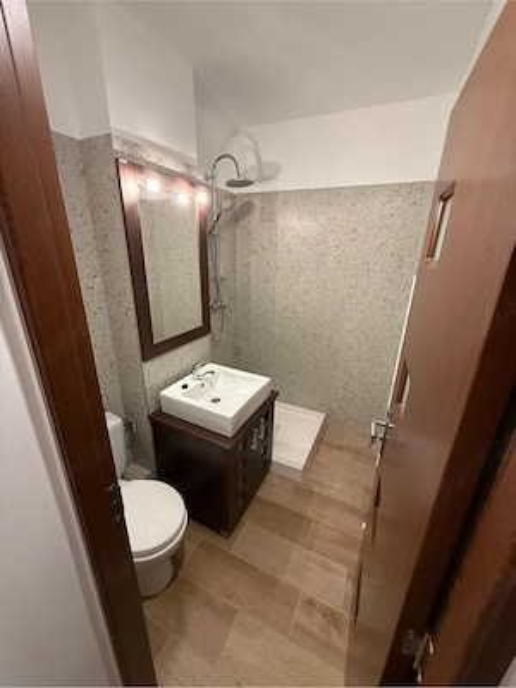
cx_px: 258
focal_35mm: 14
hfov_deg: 85.7
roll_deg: -1.3
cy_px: 344
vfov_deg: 102.1
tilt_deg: -18.9
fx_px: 278
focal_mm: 2.22
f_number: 2.2
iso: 250
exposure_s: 1/50
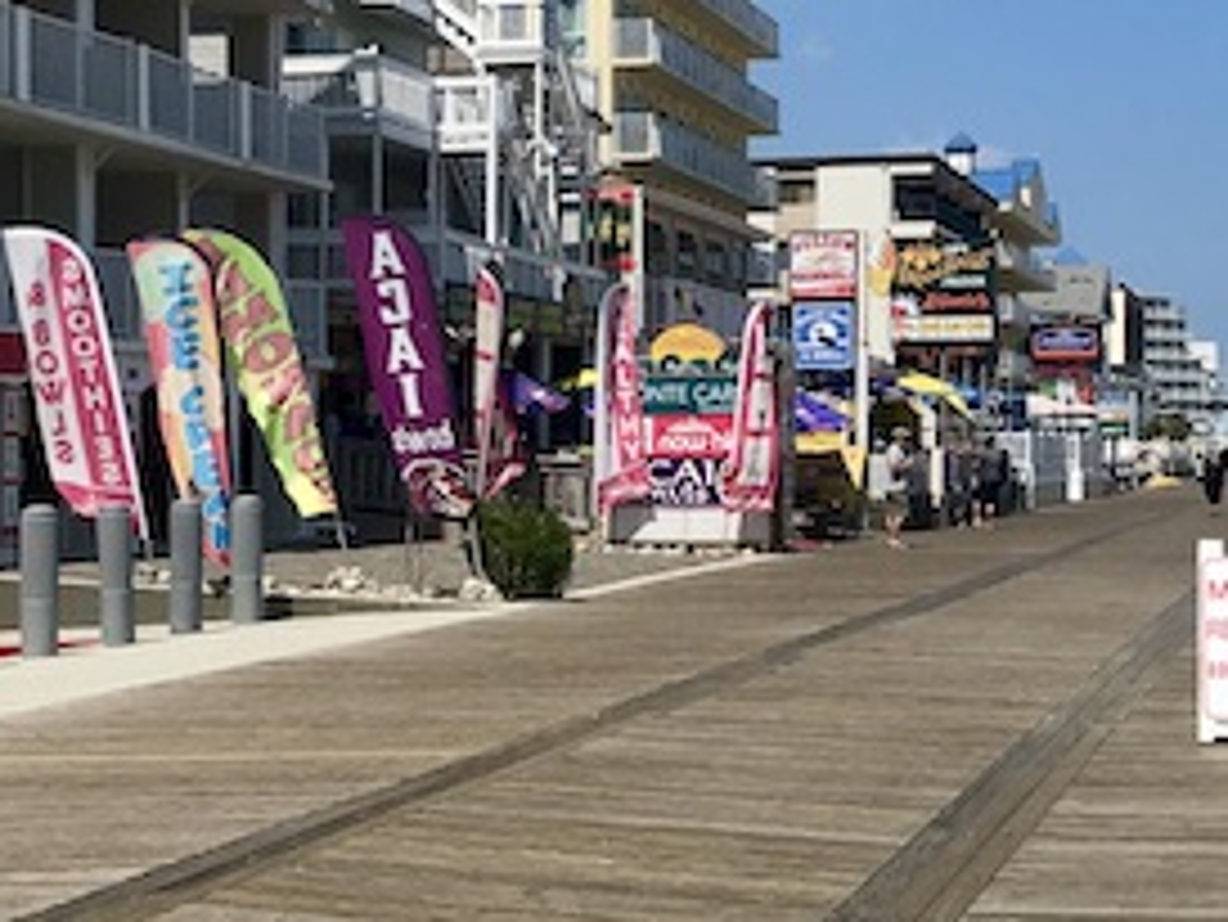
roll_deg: +0.1
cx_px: 535
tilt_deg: +1.1
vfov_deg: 18.0
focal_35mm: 82
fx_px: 2910
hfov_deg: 23.8
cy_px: 432
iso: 20
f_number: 1.8
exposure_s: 1/4367
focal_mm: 3.99
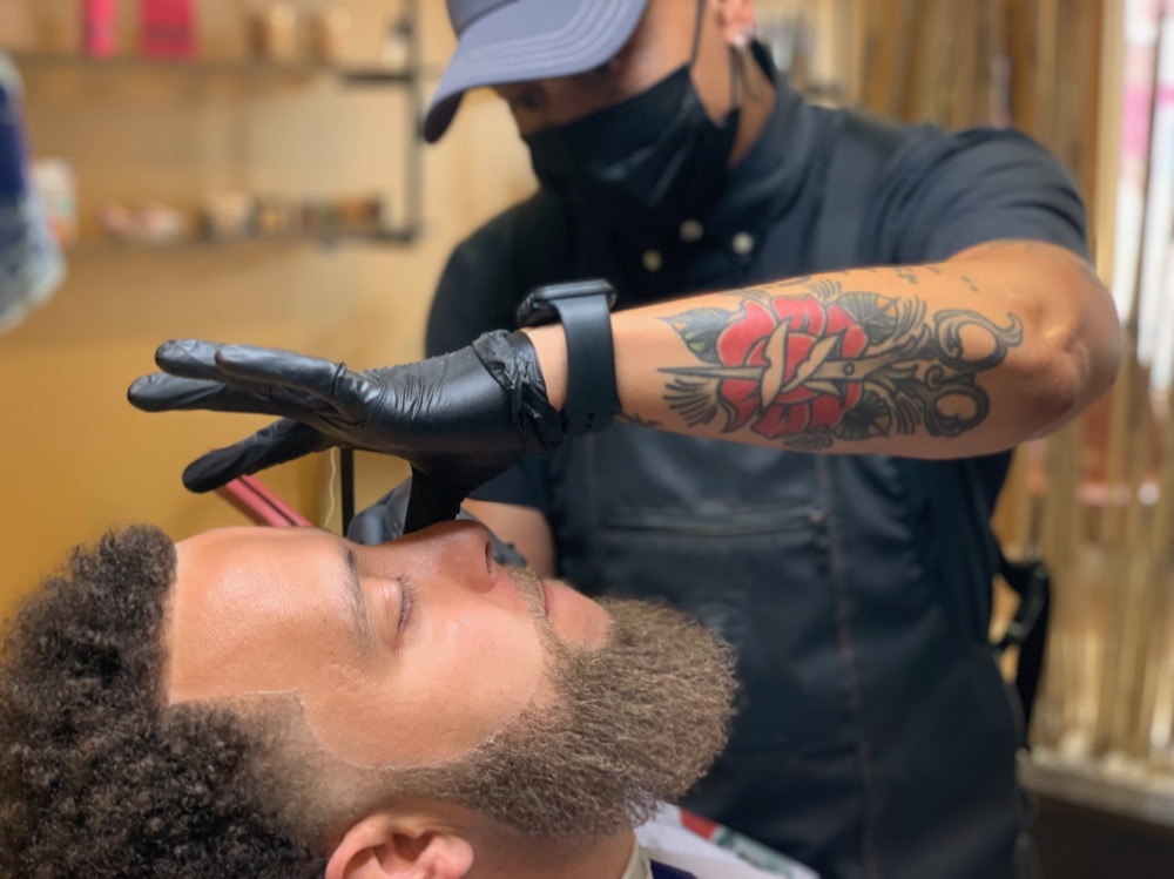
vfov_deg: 28.0
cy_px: 440
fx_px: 1763
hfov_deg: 36.8
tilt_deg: -10.0
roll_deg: +0.1
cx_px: 587
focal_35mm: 52
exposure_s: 1/60
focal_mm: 6
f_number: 2.4
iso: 100
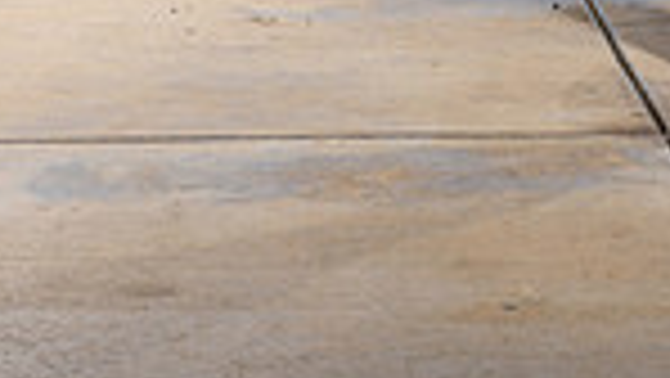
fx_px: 3875
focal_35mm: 218
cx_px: 567
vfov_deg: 5.4
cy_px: -616
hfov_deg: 9.8
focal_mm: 69
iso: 160
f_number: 8
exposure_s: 1/250
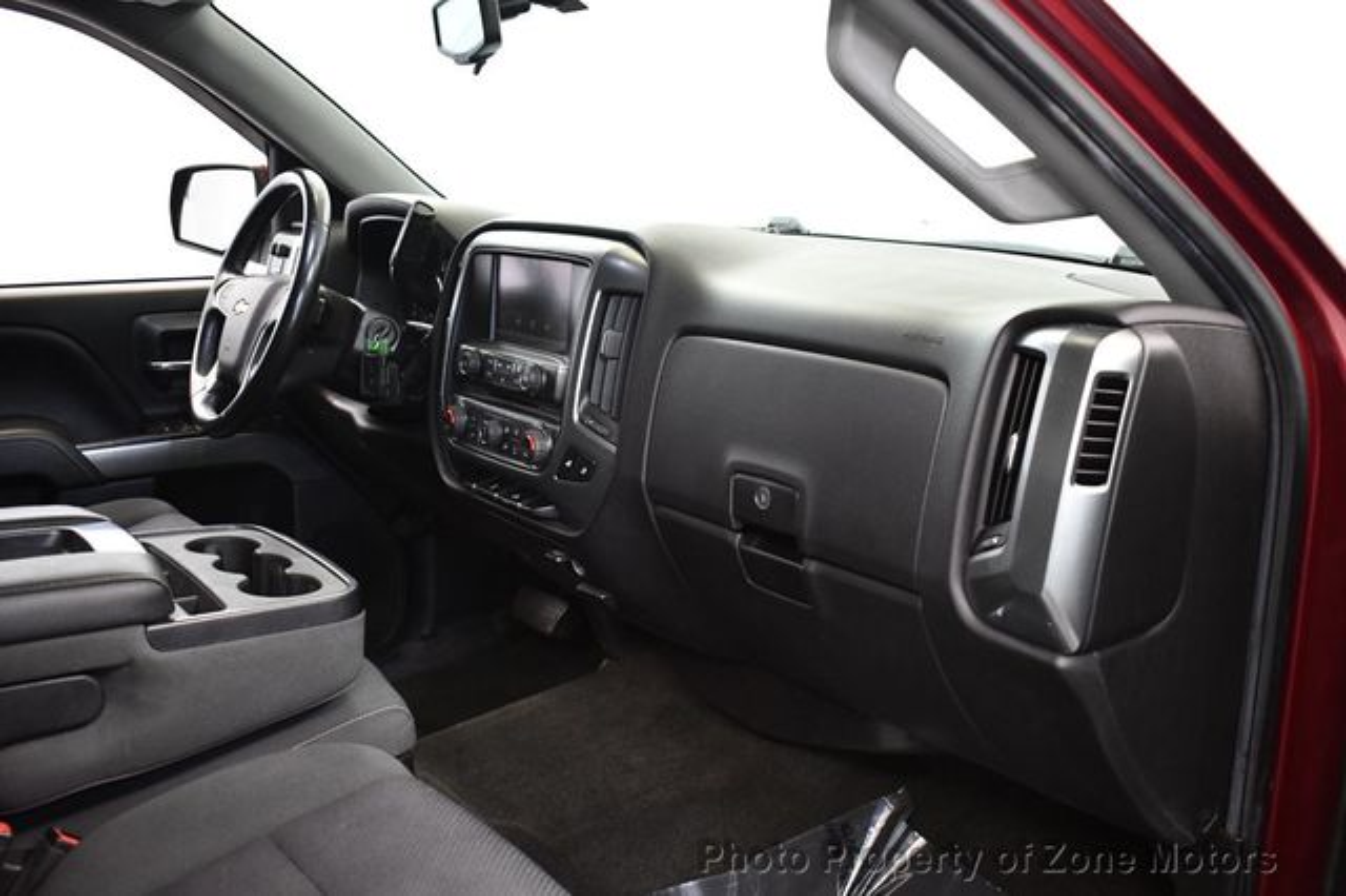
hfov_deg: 53.2
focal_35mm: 36
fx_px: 1345
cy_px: 448
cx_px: 673
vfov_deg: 36.8
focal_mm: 24
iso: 3200
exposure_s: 1/60
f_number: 3.8
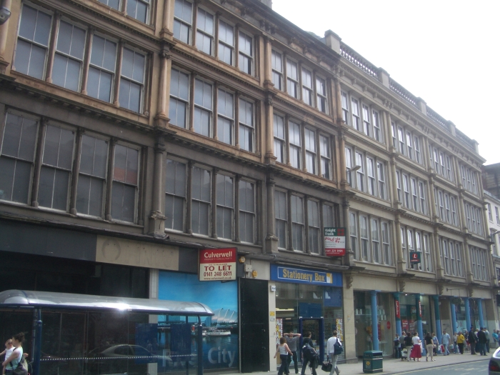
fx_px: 506
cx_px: 250
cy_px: 188
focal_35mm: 35
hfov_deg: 52.6
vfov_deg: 40.7
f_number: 4.3
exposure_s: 1/250
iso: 50
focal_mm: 5.8
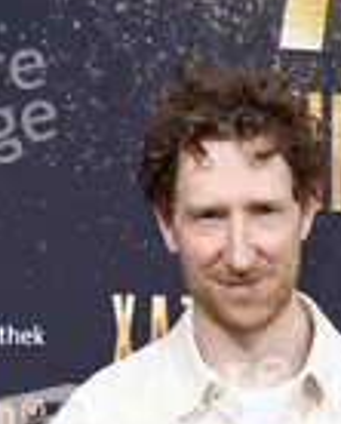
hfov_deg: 8.2
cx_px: 233
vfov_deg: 9.9
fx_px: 2389
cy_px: 584
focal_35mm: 190
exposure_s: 1/250
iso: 640
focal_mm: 70
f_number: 5.6
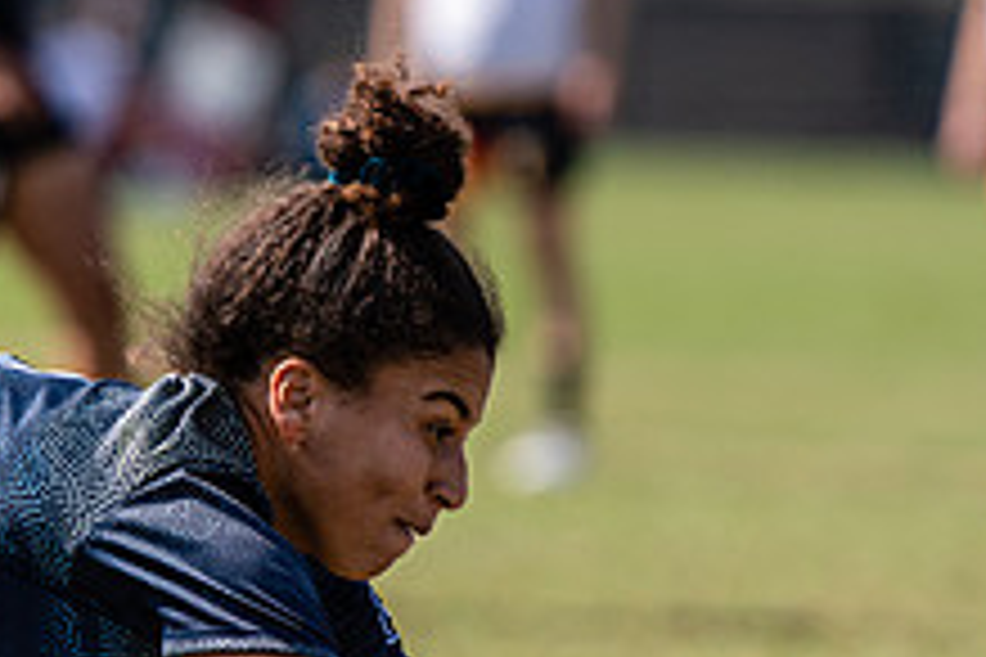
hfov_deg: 2.6
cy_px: 308
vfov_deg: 1.7
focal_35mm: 794
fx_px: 21745
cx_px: 158
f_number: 3.2
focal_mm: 200
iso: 100
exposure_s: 1/1250
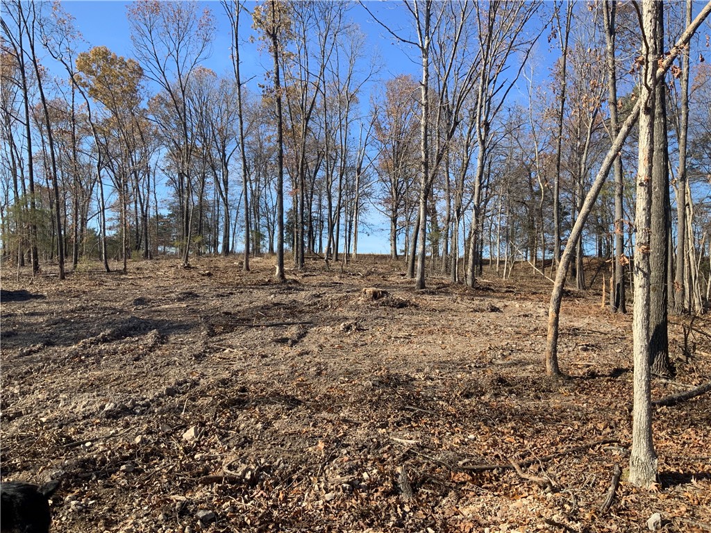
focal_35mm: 29
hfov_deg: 61.7
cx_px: 356
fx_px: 596
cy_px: 266
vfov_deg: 48.2
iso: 16
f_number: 1.8
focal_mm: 3
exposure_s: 1/1221
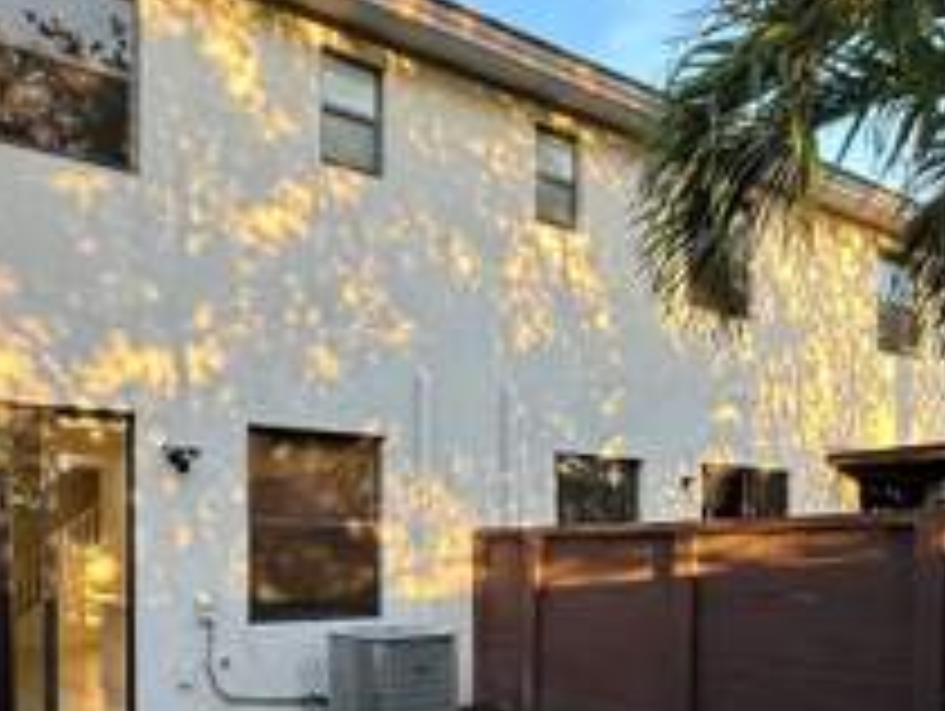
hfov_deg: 55.9
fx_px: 875
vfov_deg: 42.4
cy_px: 562
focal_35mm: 32
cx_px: 338
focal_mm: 2.22
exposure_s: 1/99
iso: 64
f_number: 2.2
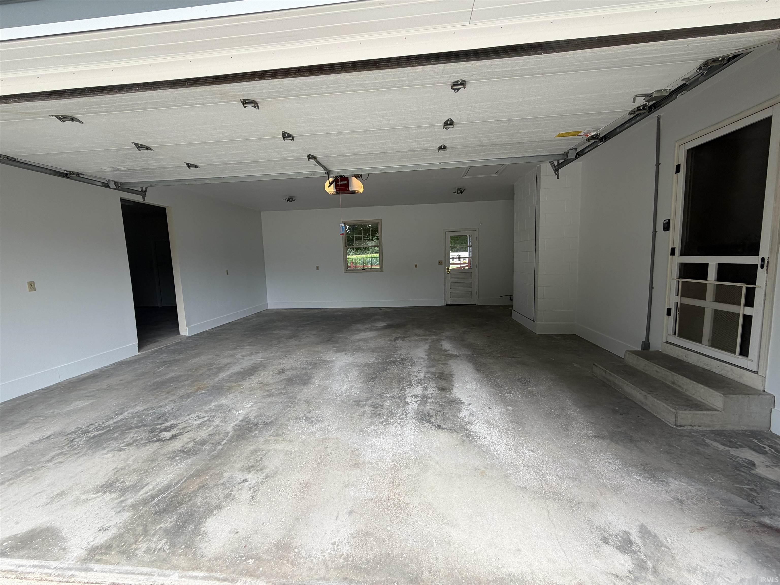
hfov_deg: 102.1
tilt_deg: -6.0
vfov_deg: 85.7
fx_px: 315
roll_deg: +1.4
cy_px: 292
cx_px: 390
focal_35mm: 14
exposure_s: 1/210
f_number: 2.2
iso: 40
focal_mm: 2.22
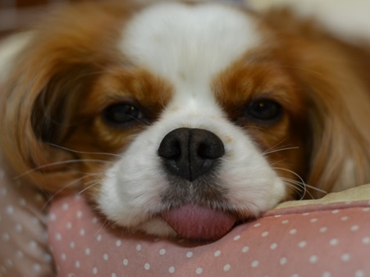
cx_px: 186
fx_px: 1026
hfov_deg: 20.4
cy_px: 118
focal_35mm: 96
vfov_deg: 15.4
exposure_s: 1/60
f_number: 2.5
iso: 400
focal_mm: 50
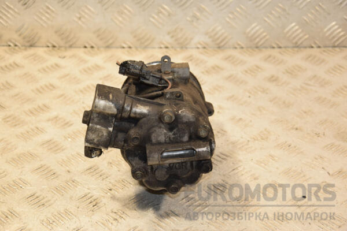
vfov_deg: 15.7
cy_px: 116
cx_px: 174
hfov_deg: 23.4
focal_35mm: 87
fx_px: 839
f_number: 5.6
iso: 800
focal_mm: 58
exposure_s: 1/200
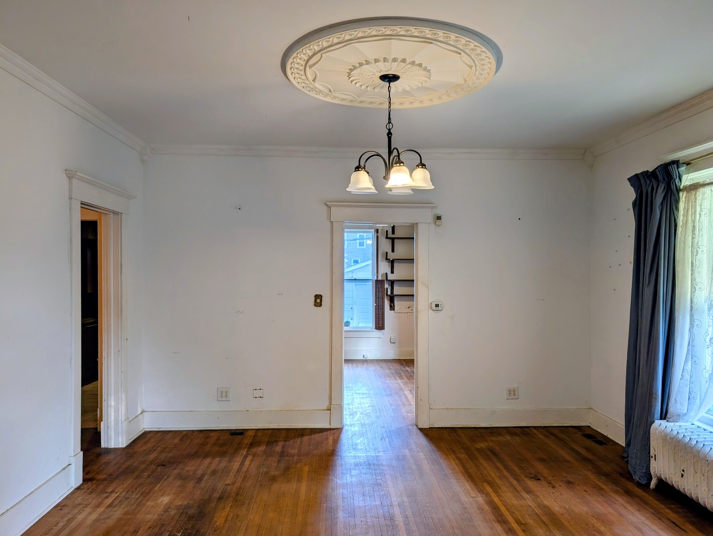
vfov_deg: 56.9
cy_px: 268
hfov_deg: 71.5
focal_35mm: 24
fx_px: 495
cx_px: 356
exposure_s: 1/120
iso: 33
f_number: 1.68
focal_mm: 6.9
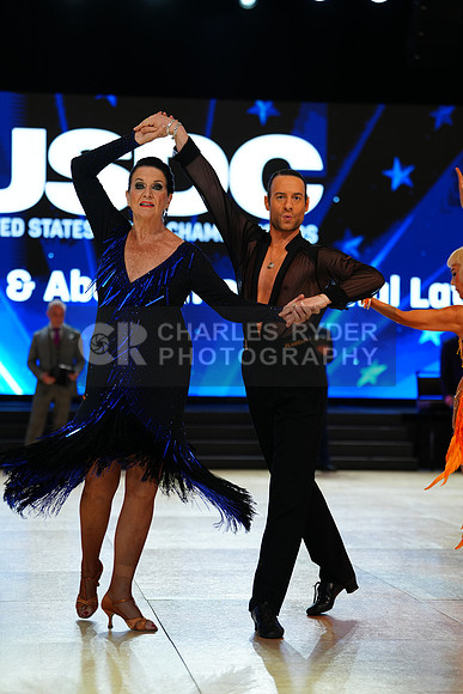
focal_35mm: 92
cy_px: 347
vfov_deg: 22.1
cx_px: 232
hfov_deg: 14.9
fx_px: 1774
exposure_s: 1/400
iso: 640
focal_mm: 92
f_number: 2.8
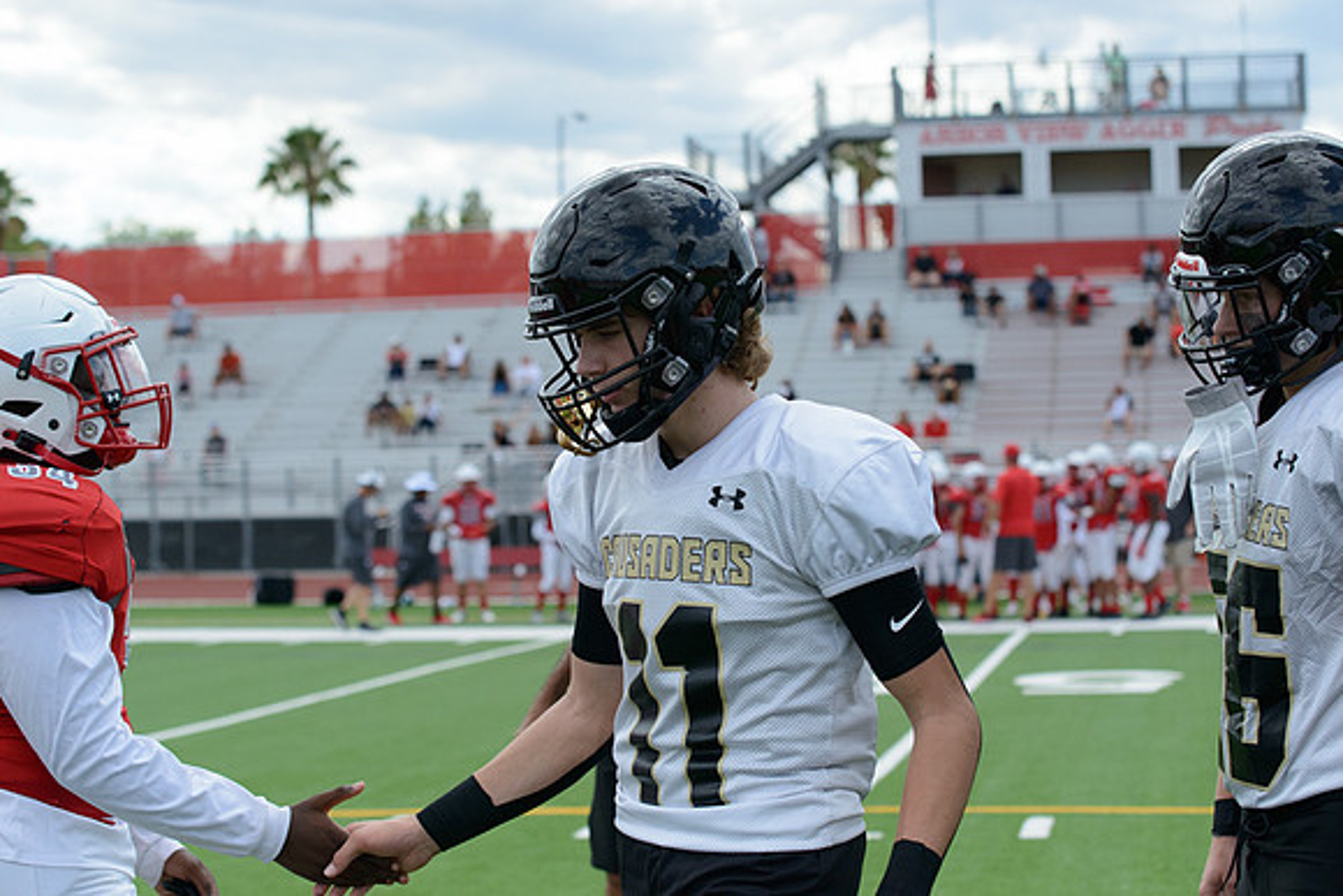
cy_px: 448
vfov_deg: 19.5
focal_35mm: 70
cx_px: 672
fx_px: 2612
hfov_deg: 28.8
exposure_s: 1/8000
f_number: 5
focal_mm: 70
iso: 2000
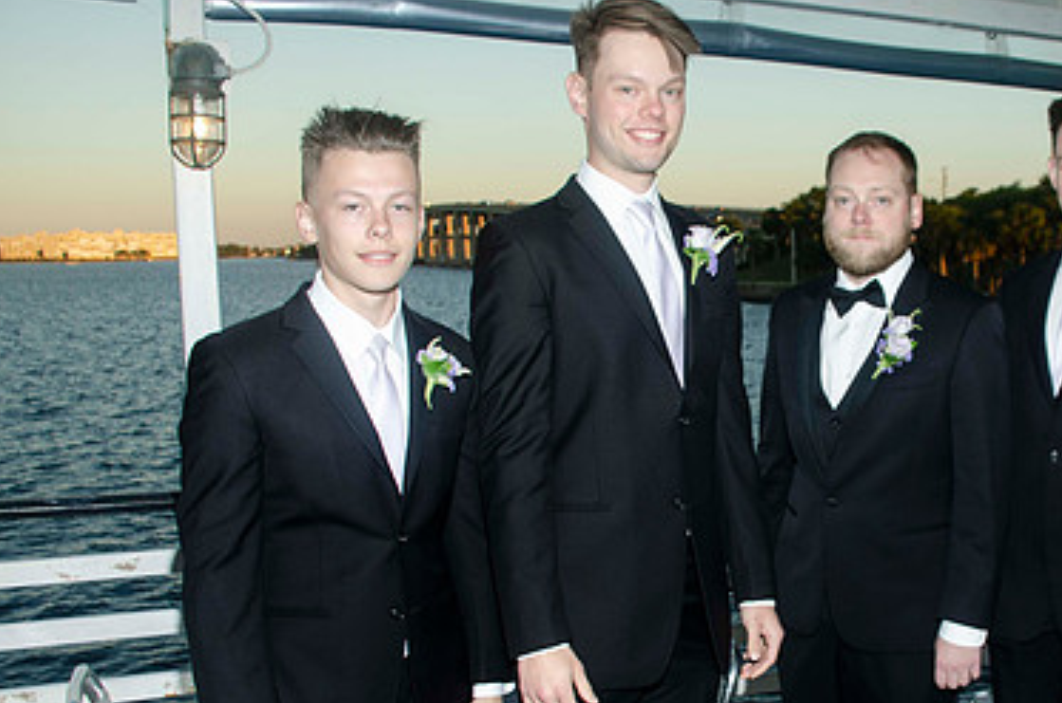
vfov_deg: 31.6
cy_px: 455
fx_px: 1236
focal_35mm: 42
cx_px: 803
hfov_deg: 44.8
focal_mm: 18
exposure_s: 1/125
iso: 100
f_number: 5.6
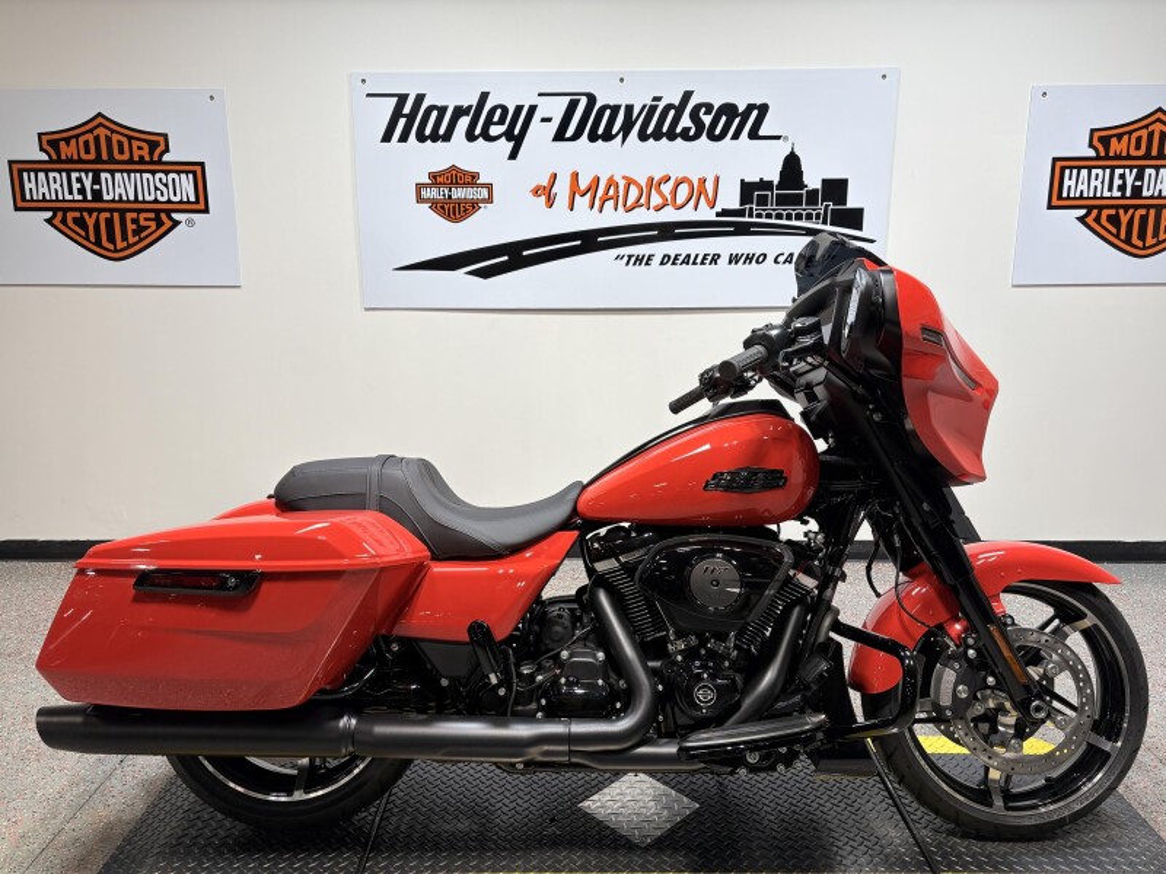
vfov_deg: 53.1
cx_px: 583
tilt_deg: -11.9
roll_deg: +0.6
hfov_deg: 67.3
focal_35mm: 26
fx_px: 876
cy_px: 437
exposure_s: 1/120
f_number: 1.6
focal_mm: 5.96
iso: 40
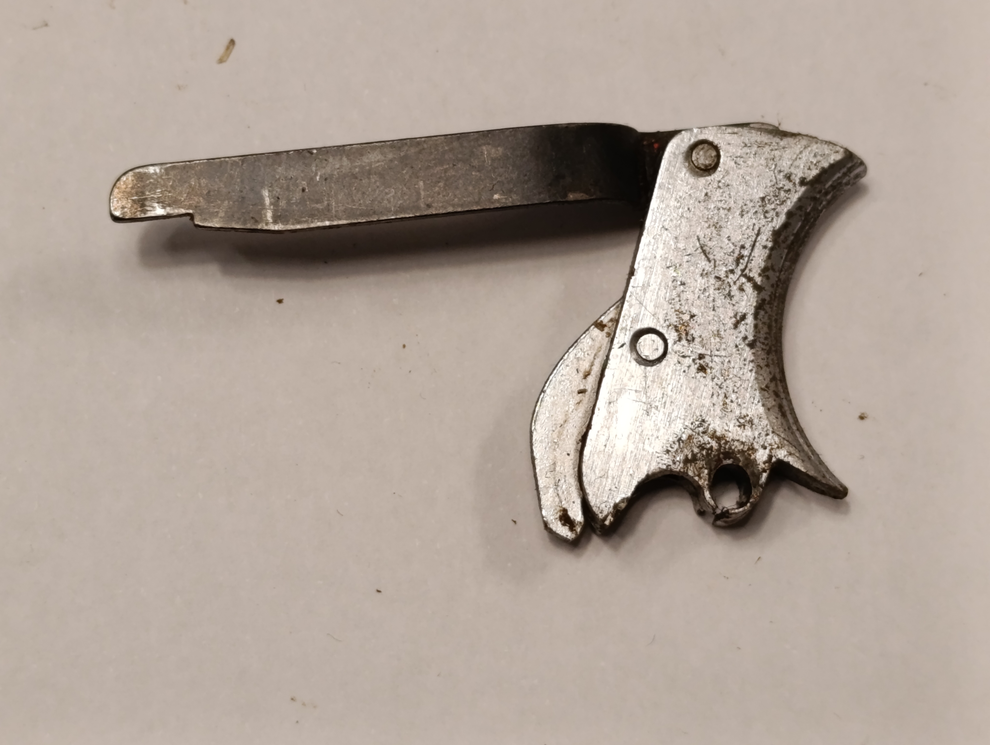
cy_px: 372
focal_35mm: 92
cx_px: 495
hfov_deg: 21.3
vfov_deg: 16.1
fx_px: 2635
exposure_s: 1/100
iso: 500
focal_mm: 6.14
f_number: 1.6
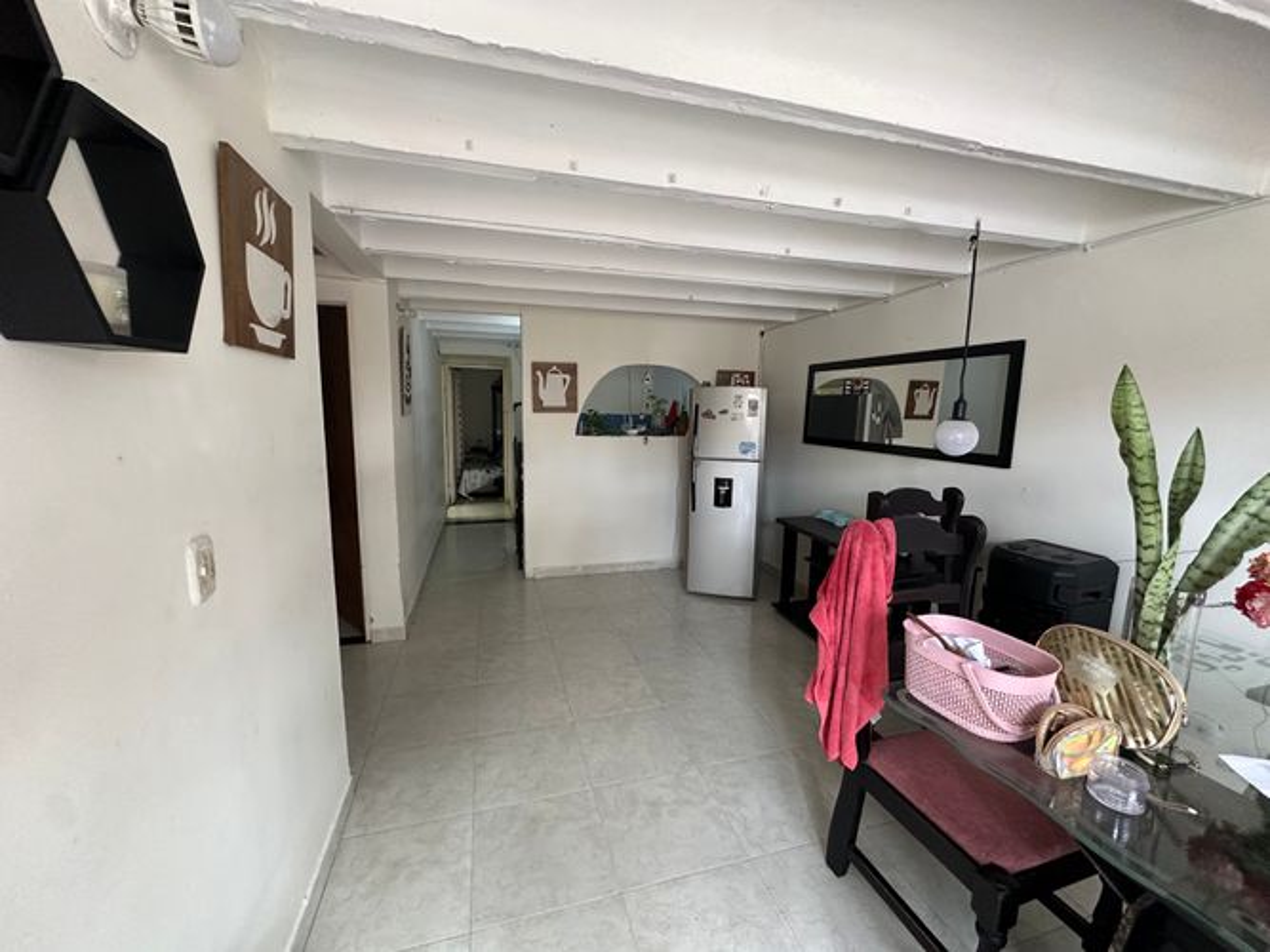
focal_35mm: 14
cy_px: 476
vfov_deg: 85.7
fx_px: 514
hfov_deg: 102.1
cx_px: 635
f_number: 2.2
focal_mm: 2.22
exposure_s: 1/99
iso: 320
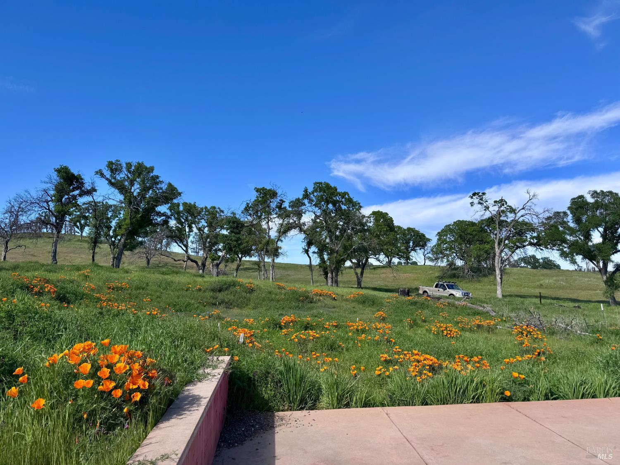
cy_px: 232
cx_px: 310
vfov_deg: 56.8
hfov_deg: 71.6
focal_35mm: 24
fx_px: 430
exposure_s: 1/4049
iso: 80
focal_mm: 6.76
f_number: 1.78
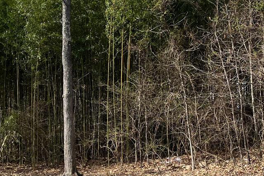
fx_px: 638
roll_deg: +1.8
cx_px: 119
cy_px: 131
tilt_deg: +7.2
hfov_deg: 23.4
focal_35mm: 87
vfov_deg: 15.6
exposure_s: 1/2688
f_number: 1.6
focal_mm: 5.1
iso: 50
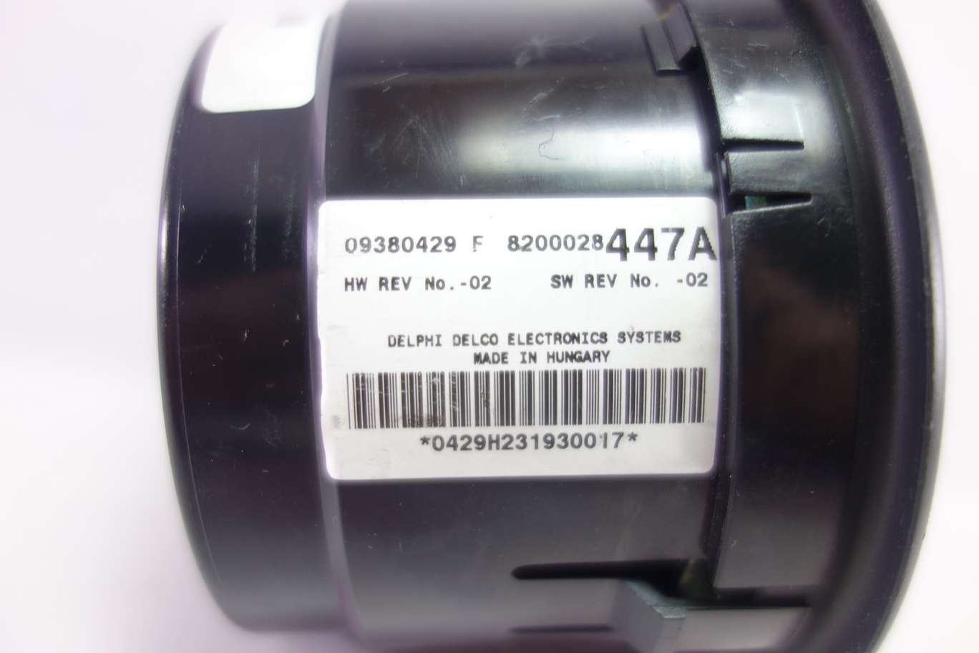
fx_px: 761
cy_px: 326
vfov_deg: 46.4
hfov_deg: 65.5
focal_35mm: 28
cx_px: 490
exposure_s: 1/60
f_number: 1.8
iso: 125
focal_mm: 10.4
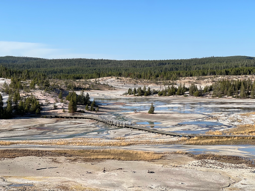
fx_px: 567
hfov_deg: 25.3
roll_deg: -1.8
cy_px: 96
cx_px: 128
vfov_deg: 19.1
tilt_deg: -3.5
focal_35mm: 77
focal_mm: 9
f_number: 2.8
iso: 32
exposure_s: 1/713
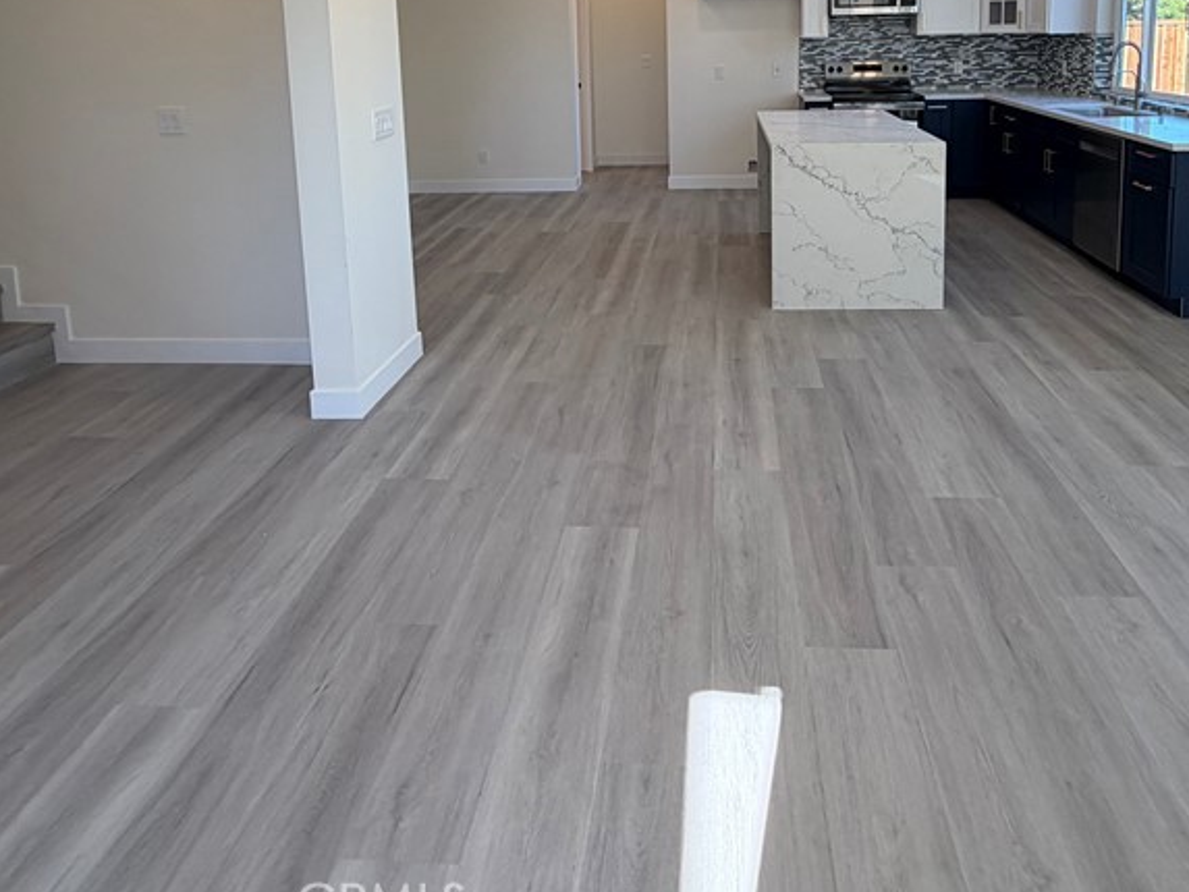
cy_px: 135
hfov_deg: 69.2
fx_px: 859
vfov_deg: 50.3
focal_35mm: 25
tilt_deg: -6.7
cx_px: 658
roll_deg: +1.7
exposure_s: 1/120
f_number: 2.2
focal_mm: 2.22
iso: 64
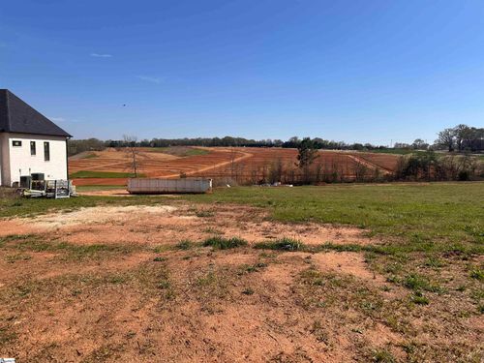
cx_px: 242
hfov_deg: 71.6
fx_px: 336
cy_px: 182
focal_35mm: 24
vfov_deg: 56.8
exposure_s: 1/5848
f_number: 1.78
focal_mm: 6.86
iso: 80
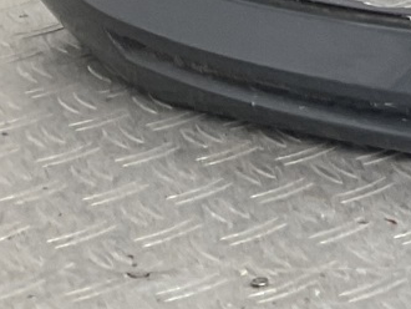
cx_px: 1085
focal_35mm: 177
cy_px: -501
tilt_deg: -8.7
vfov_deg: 7.7
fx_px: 2103
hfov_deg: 9.5
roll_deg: -1.2
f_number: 1.8
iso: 16
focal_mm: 3
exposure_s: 1/127
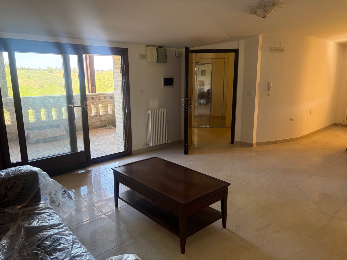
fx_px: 261
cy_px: 130
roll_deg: +0.1
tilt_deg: -11.7
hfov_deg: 67.3
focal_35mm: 26
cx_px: 174
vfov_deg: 53.1
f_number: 1.6
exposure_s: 1/91
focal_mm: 5.96
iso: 125
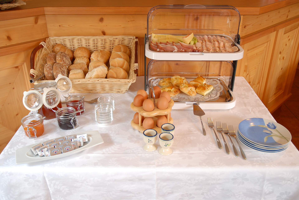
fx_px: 299
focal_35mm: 36
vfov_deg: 37.0
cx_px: 150
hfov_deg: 53.1
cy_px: 100
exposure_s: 1/8
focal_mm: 24
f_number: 3.8
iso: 200
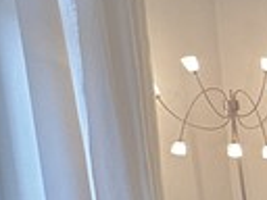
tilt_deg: -7.3
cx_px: 689
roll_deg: +0.5
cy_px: 226
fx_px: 602
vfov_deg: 18.1
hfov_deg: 13.8
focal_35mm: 78
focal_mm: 2.22
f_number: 2.2
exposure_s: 1/50
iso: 500
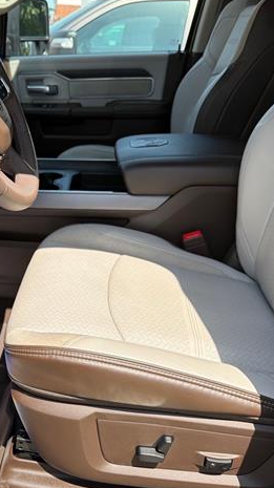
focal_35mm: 36
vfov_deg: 55.3
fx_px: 466
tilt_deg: -21.8
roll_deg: -2.2
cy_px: 239
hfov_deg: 31.7
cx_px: 46
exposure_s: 1/1005
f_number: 1.78
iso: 100
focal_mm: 6.76
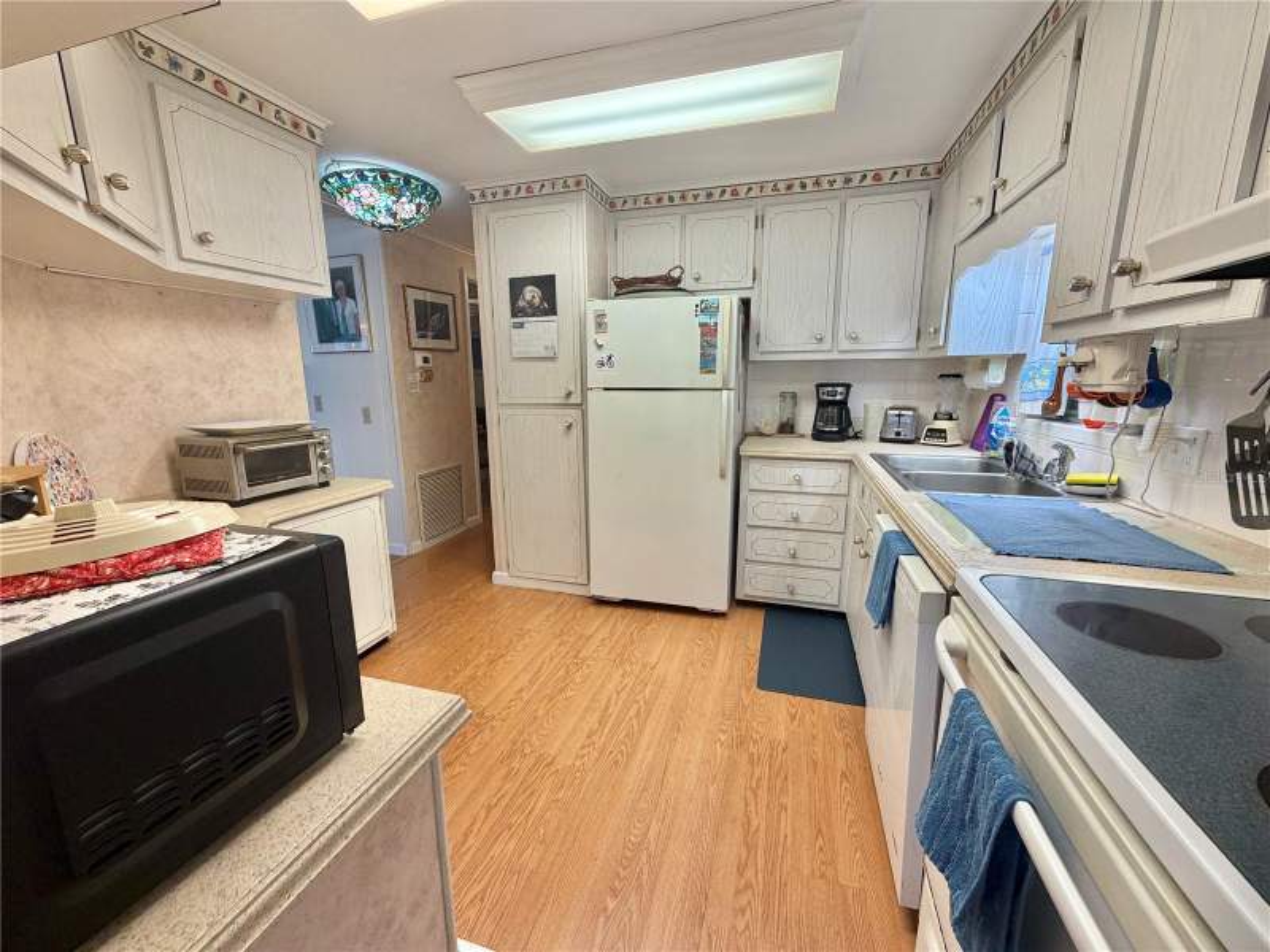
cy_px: 476
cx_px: 635
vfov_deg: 85.7
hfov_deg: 102.1
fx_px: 514
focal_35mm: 14
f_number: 2.2
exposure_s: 1/120
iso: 160
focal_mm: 2.22
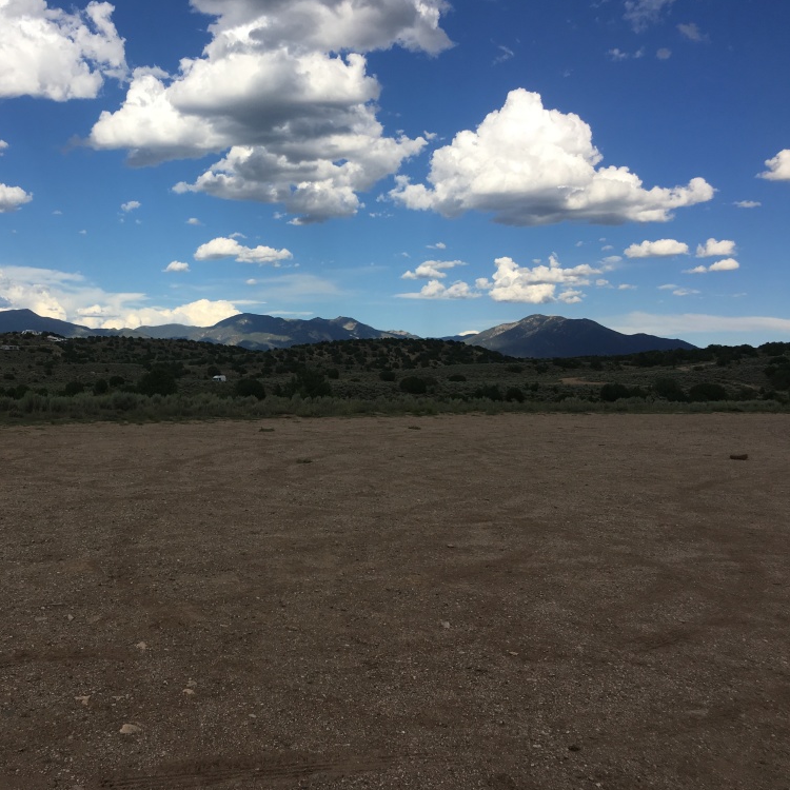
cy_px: 398
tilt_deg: +0.4
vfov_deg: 47.2
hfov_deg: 46.3
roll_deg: -0.9
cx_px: 252
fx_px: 904
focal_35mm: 35
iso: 25
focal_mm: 4.15
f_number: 2.2
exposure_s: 1/1709
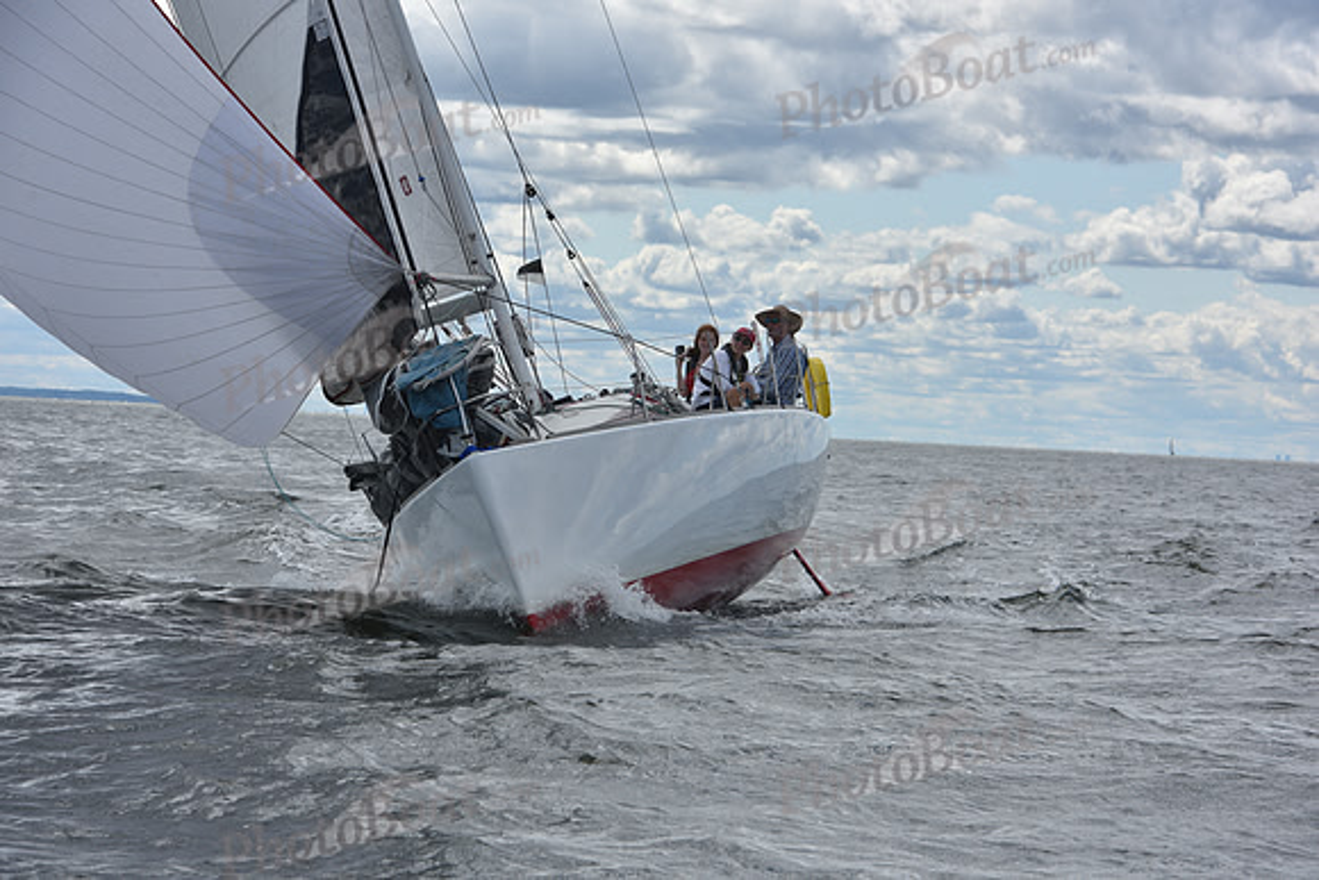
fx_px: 4581
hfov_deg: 16.4
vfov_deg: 11.0
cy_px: 440
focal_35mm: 125
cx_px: 660
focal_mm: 125
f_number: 9
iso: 250
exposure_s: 1/1000
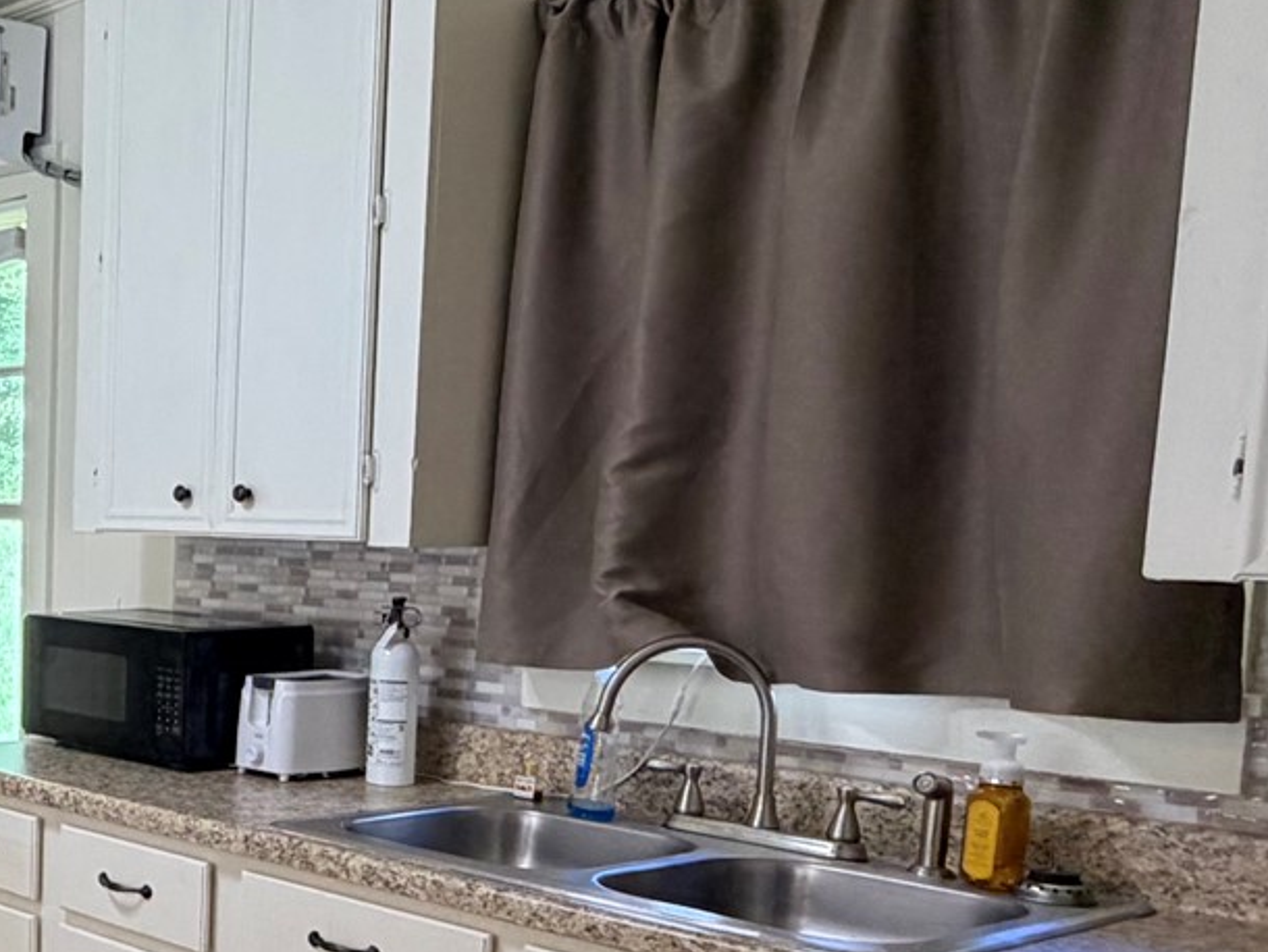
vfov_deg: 30.6
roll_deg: -0.2
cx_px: -224
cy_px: 671
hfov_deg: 33.5
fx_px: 1722
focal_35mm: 47
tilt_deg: -4.1
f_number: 2.2
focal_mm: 2.22
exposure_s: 1/120
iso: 200
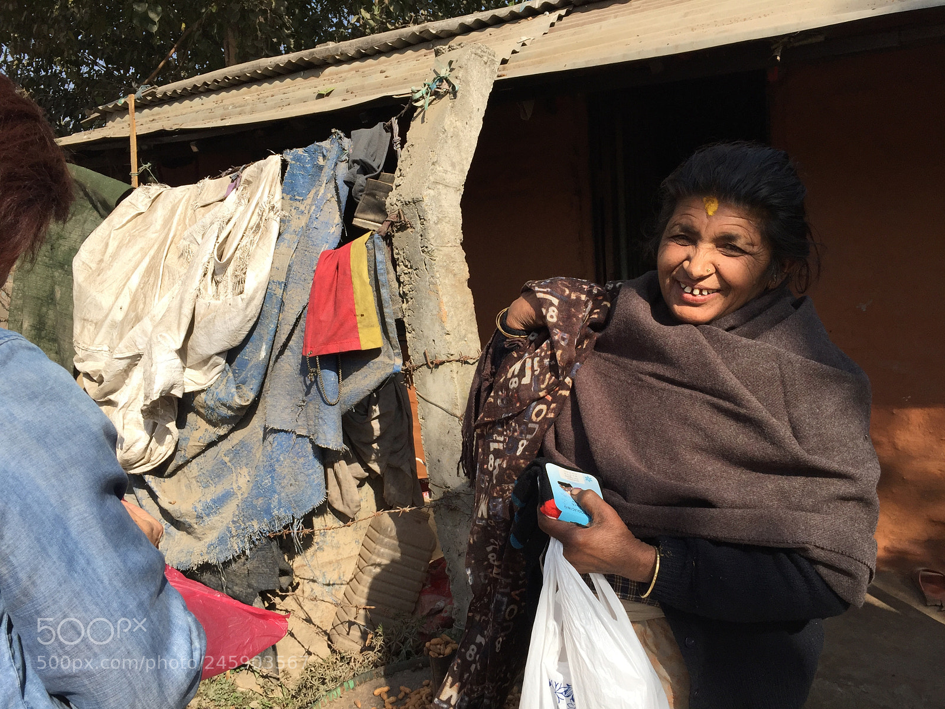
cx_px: 472
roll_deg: +3.4
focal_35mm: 29
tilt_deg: -7.2
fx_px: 792
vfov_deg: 48.2
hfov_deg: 61.7
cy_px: 354
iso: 32
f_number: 2.2
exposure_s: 1/1522
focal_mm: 4.15
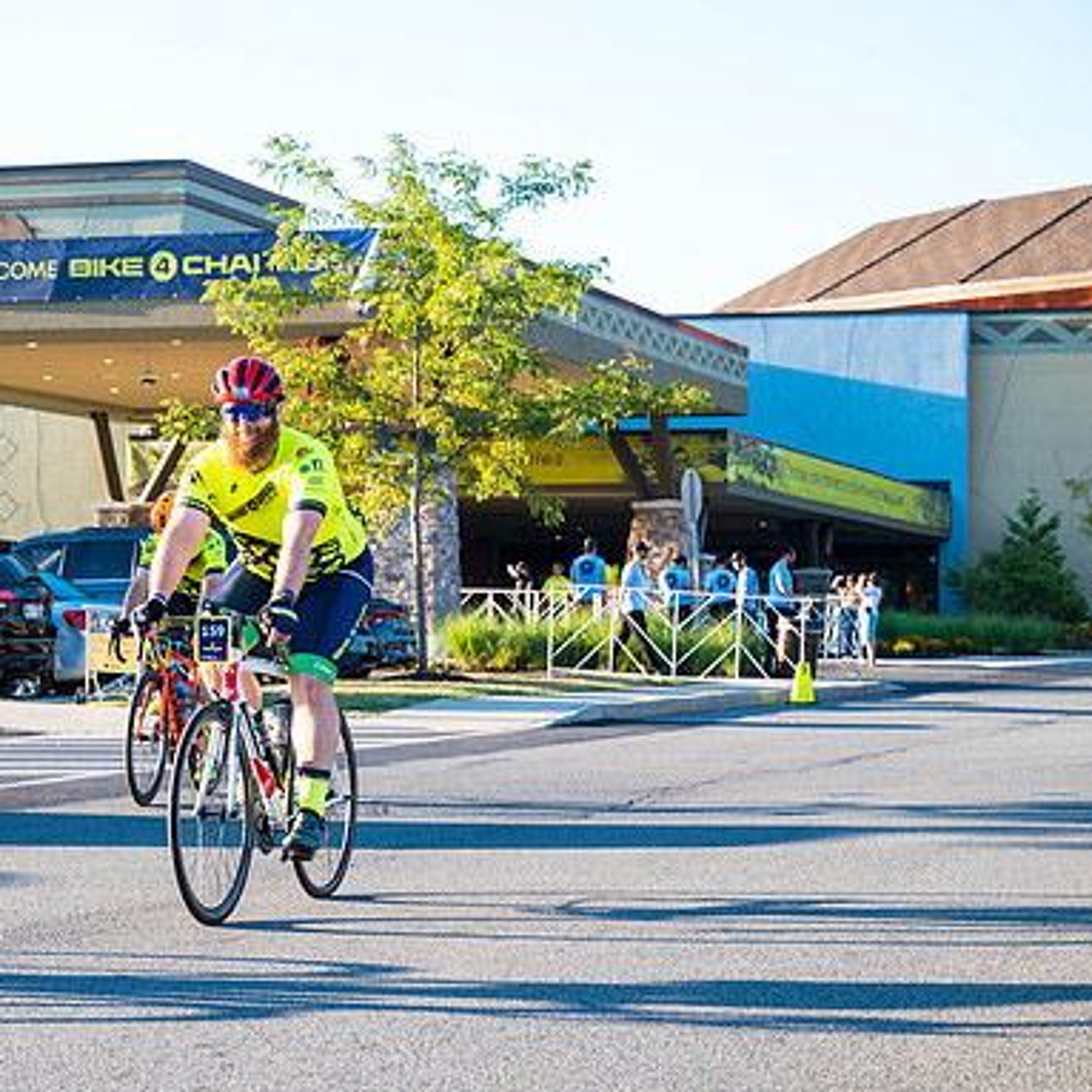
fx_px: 3212
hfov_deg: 19.2
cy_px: 545
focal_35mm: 90
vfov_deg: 19.3
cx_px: 319
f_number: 6.3
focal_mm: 70
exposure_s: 1/250
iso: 400
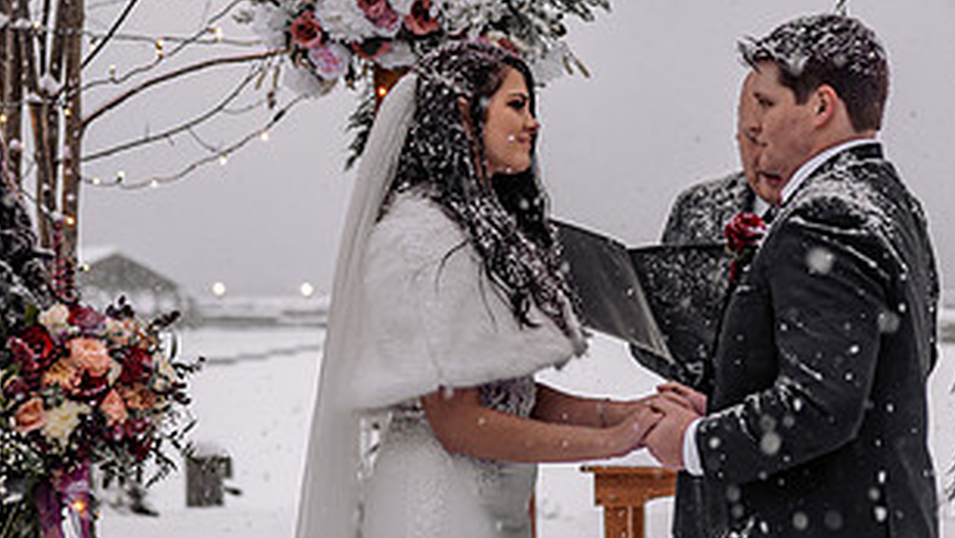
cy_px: 240
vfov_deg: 16.8
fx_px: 1824
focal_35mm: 72
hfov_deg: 29.2
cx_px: 607
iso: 200
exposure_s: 1/250
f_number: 2
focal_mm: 35
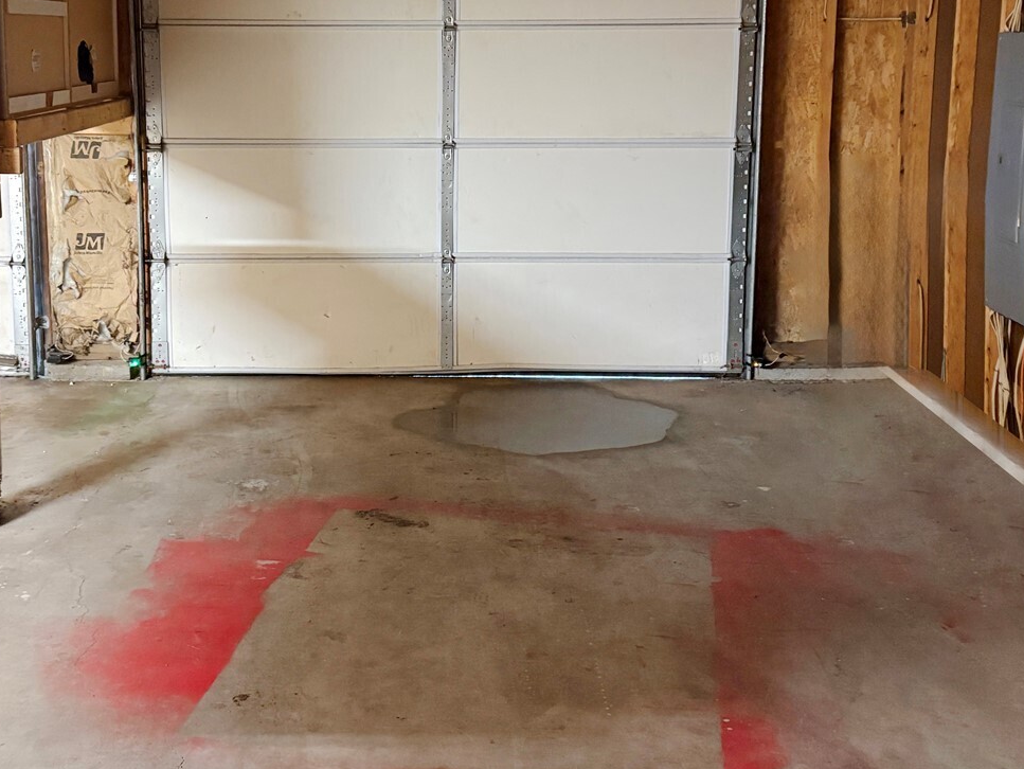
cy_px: 212
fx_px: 1272
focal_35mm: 43
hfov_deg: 43.7
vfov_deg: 33.1
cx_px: 425
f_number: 1.6
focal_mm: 5.96
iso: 640
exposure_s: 1/30
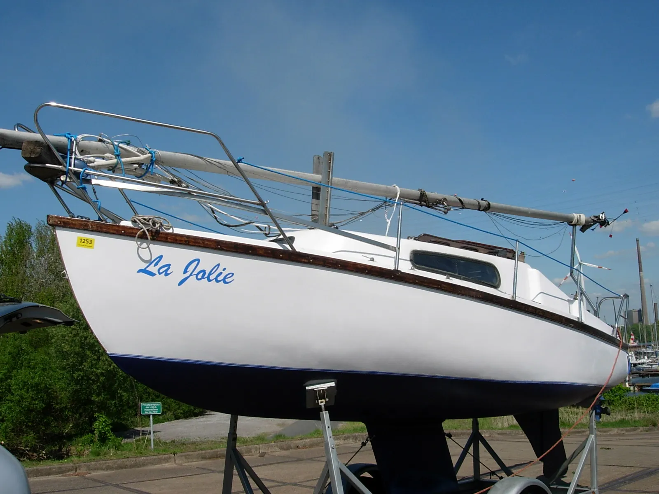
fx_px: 723
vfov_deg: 37.7
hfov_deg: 49.0
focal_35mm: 38
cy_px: 247
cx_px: 330
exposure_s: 1/1290
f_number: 4.8
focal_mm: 7.8
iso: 79
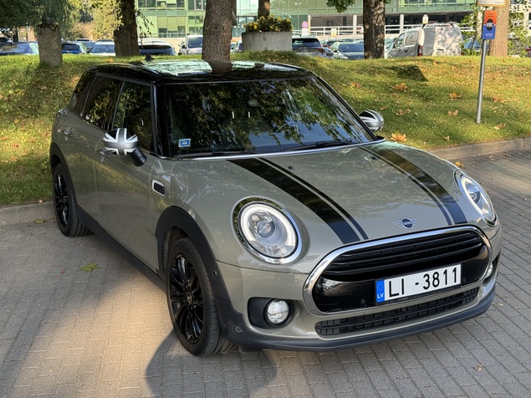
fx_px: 736
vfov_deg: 30.3
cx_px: 266
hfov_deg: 39.7
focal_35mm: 48
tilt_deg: -11.5
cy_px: 199
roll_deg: +0.9
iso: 64
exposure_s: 1/544
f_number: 1.78
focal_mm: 6.76
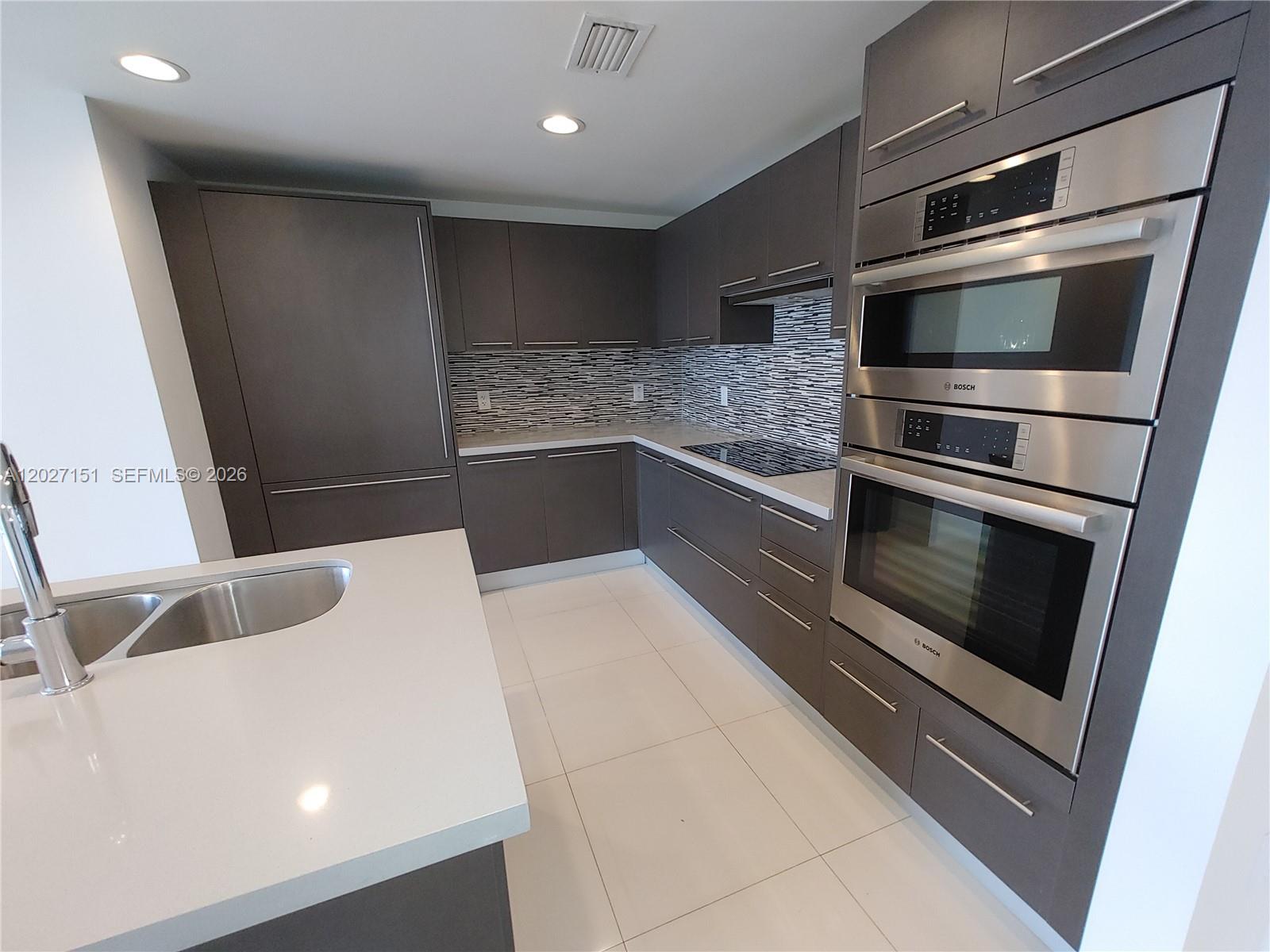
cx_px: 635
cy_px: 476
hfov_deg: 98.2
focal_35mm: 15
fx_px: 550
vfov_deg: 81.7
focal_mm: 1.78
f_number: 1.9
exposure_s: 1/30
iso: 150
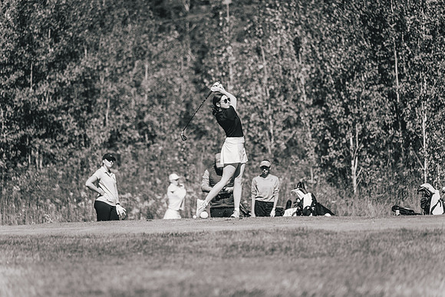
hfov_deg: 13.5
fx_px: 1880
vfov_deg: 9.0
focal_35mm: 152
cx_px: 222
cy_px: 148
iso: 200
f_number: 2.8
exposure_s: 1/4000
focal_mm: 150
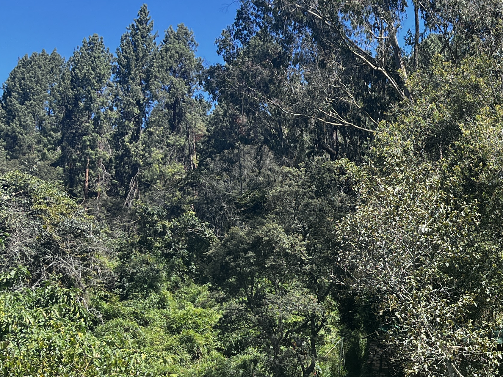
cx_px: 586
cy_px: 299
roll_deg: -2.6
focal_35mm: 62
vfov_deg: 23.3
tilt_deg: +1.4
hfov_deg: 27.8
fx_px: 901
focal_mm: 5.1
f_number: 1.6
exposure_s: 1/816
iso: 50
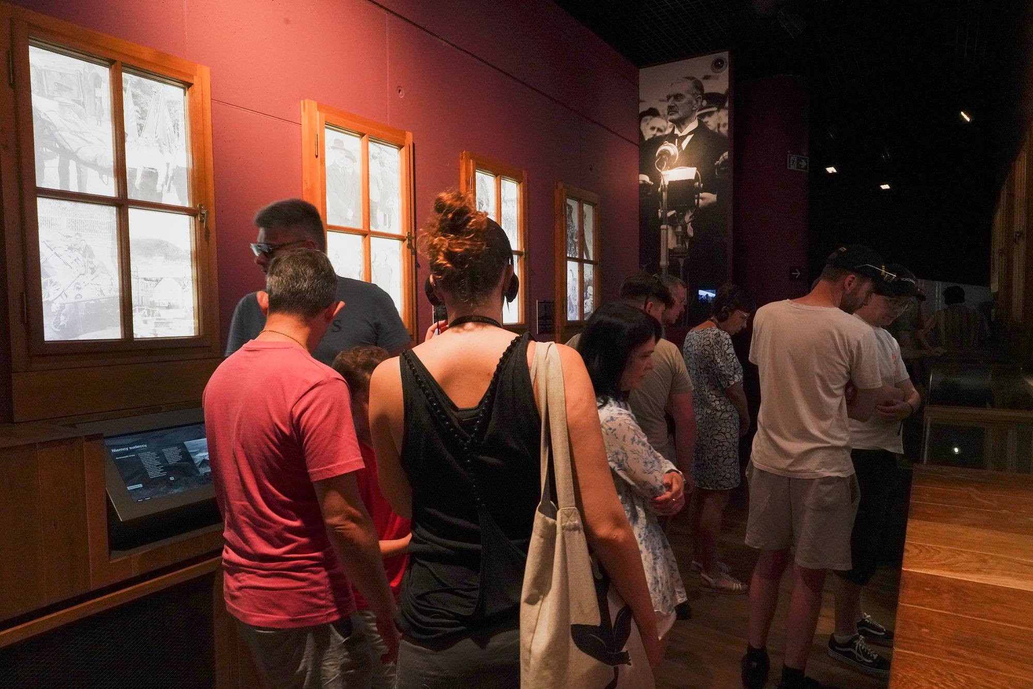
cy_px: 344
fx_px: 689
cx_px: 516
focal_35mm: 24
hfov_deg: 73.7
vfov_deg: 53.1
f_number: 14
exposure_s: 1/80
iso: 6400
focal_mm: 24
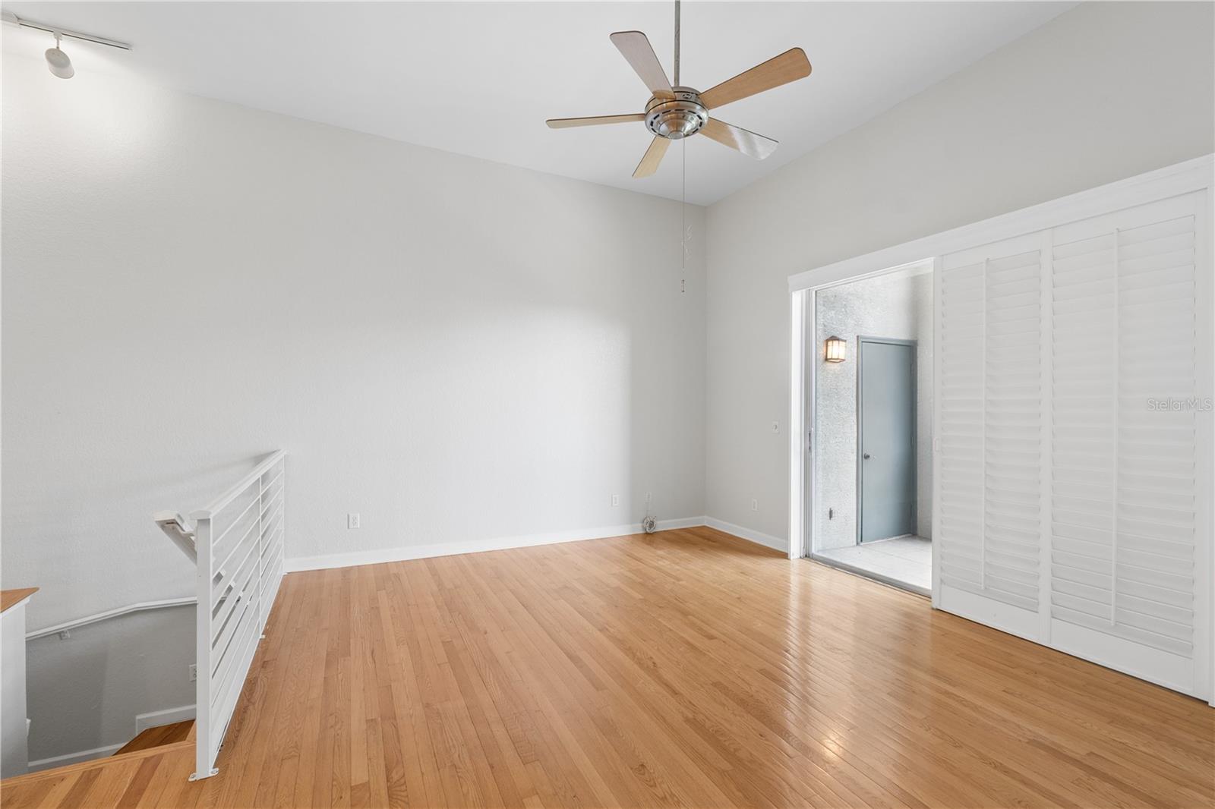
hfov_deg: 100.4
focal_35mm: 15
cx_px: 608
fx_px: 506
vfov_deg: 77.3
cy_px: 404
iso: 160
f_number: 8
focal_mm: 10
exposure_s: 1/5
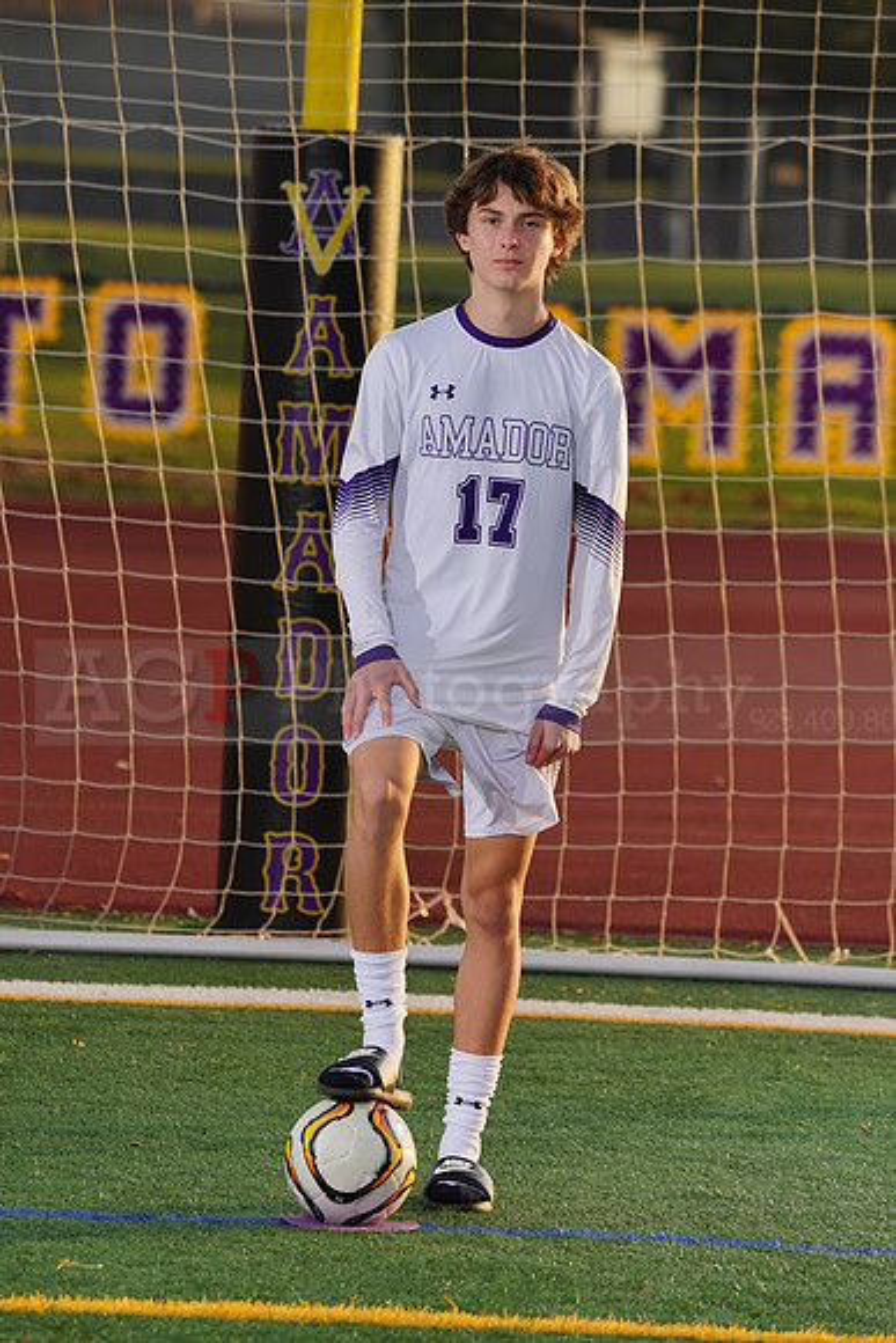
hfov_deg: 4.8
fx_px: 10633
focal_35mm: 285
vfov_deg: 7.2
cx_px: 448
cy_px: 672
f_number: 8
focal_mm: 285
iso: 100
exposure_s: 1/200
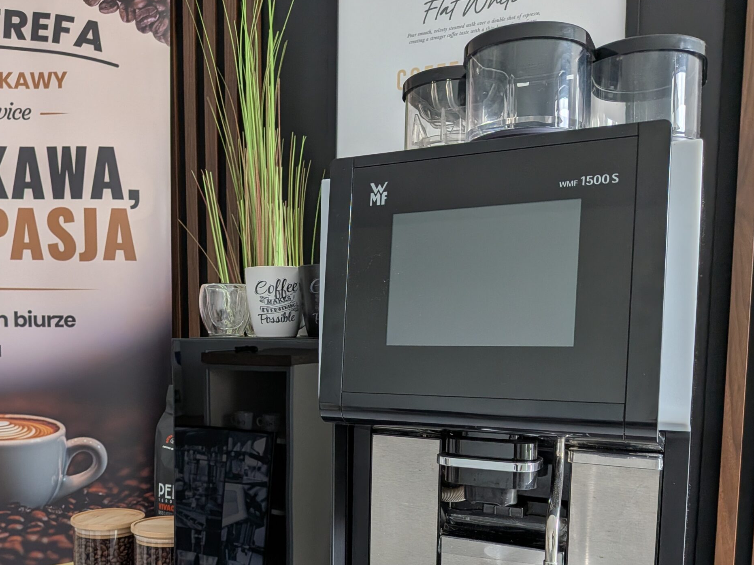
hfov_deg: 54.9
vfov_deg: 42.3
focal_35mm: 33
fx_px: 719
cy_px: 385
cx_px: 295
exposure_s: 1/88.9
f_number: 1.7
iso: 33
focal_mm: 4.53
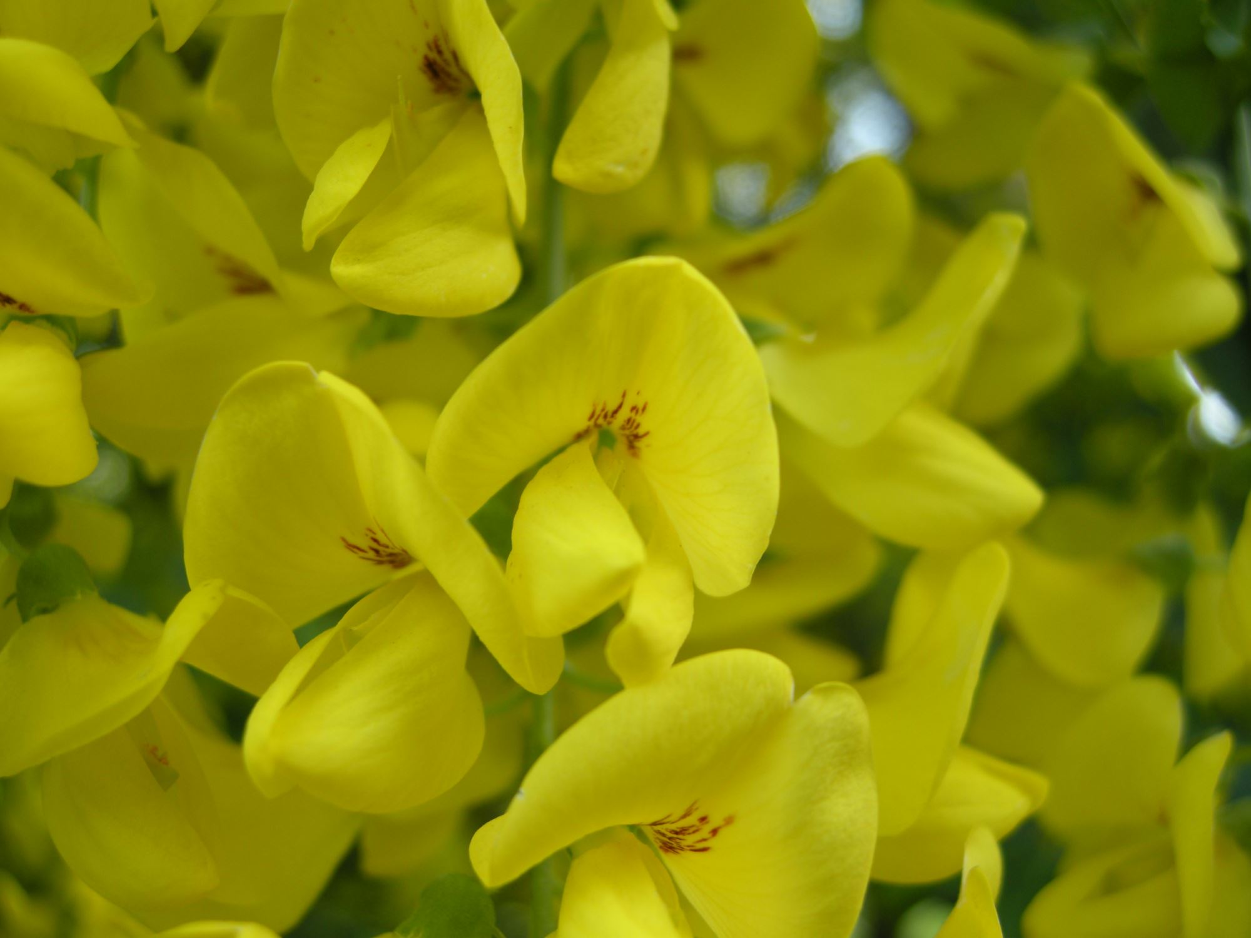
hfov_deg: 52.6
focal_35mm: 35
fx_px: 1265
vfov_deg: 40.7
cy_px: 469
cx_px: 626
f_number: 3
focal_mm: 7.5
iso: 64
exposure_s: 1/76.4
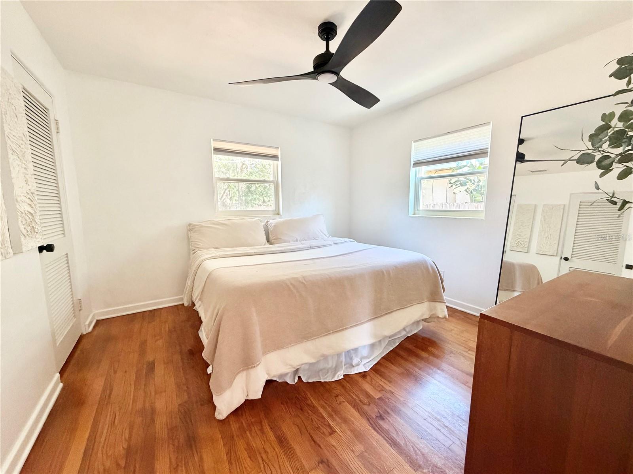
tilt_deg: -7.2
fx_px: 256
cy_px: 237
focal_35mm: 14
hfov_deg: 102.1
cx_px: 316
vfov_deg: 85.7
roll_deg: +0.5
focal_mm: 2.22
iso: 400
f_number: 2.2
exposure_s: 1/60
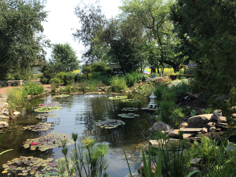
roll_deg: +1.2
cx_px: 118
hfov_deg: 58.4
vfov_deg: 45.4
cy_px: 88
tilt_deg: -7.8
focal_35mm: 31
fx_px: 211
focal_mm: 3.3
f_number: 2.4
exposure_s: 1/582
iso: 25
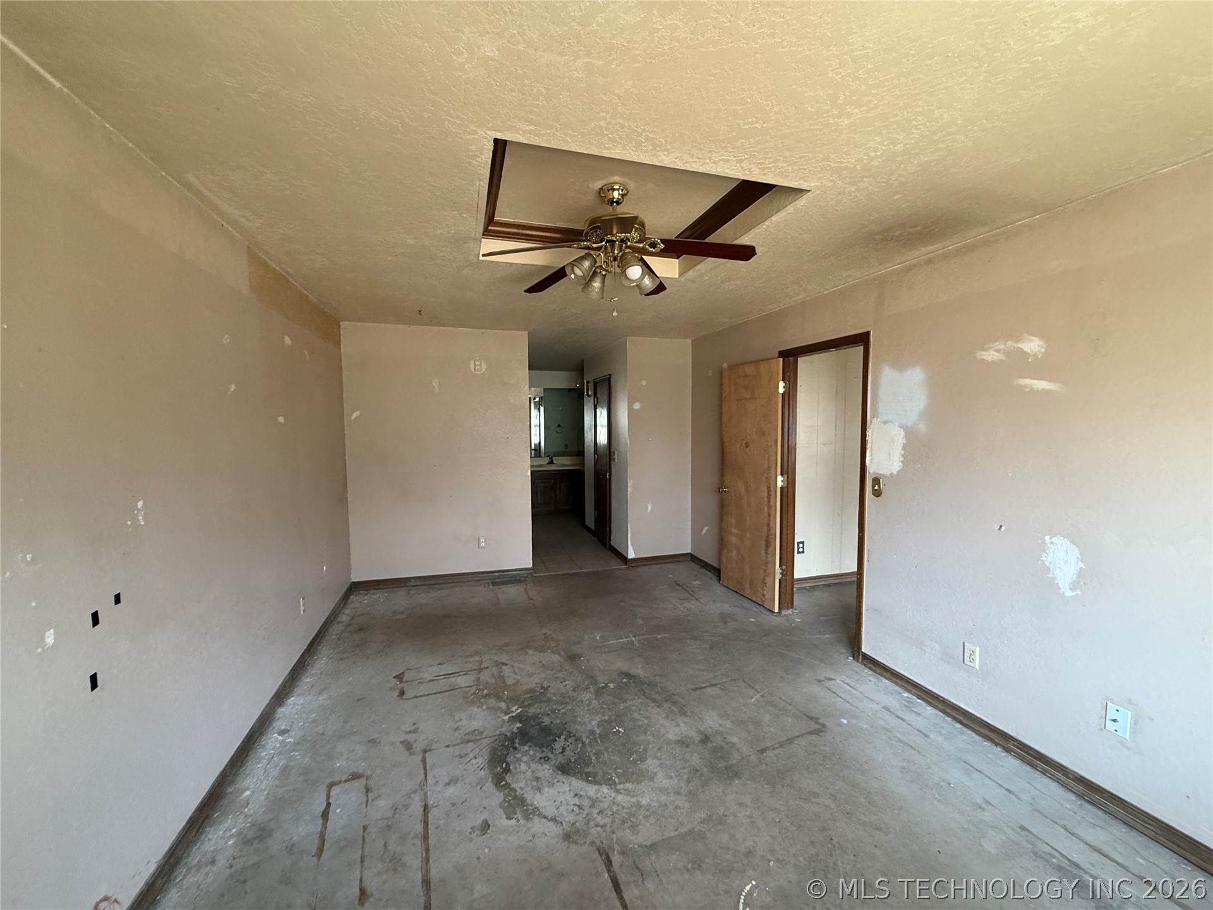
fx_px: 491
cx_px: 606
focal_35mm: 14
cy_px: 455
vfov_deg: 85.7
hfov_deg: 102.1
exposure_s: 1/60
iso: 400
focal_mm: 2.22
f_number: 2.2
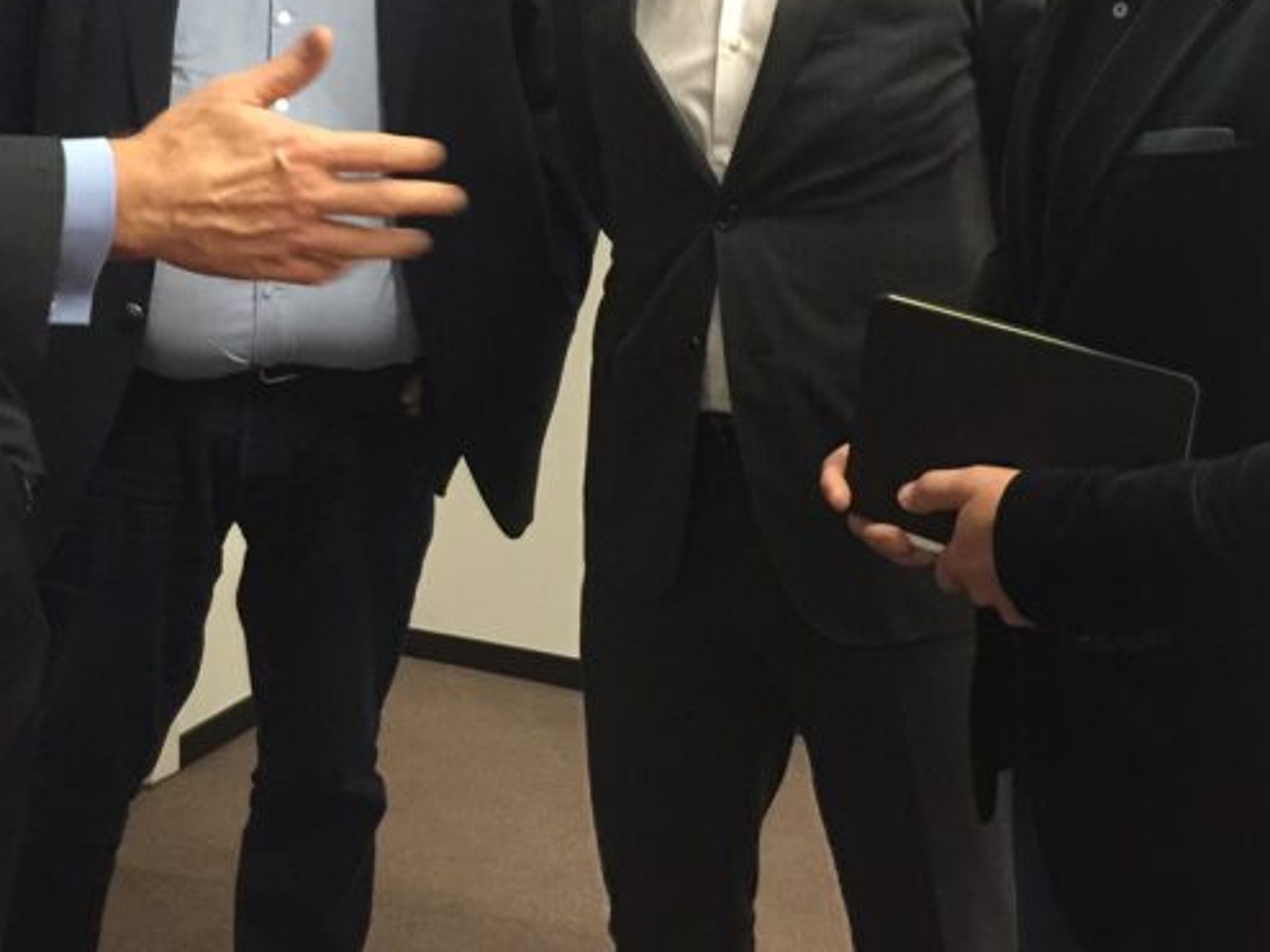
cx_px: 475
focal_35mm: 60
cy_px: 49
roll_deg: -0.7
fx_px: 2201
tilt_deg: -4.5
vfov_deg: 23.6
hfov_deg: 32.0
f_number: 2.2
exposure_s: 1/8
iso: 160
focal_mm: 4.15
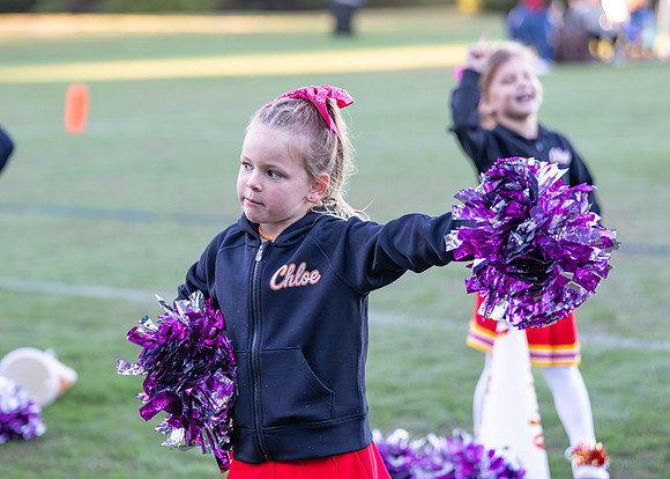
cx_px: 272
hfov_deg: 18.1
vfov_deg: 13.0
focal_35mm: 111
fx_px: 2106
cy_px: 214
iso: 1600
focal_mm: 92
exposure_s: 1/1600
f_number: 2.8
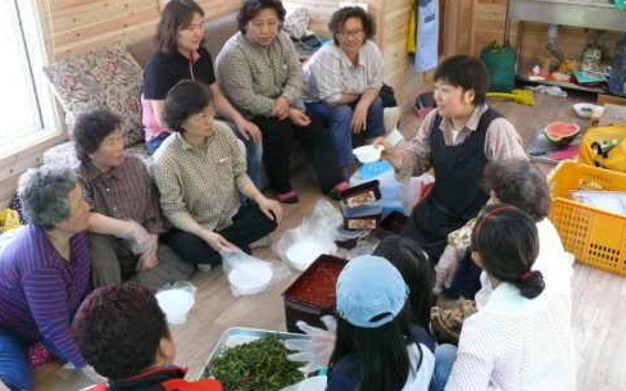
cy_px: 233
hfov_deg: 51.5
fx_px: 648
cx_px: 314
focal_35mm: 38
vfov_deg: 33.5
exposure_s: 1/40
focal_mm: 7.4
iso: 400
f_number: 5.6
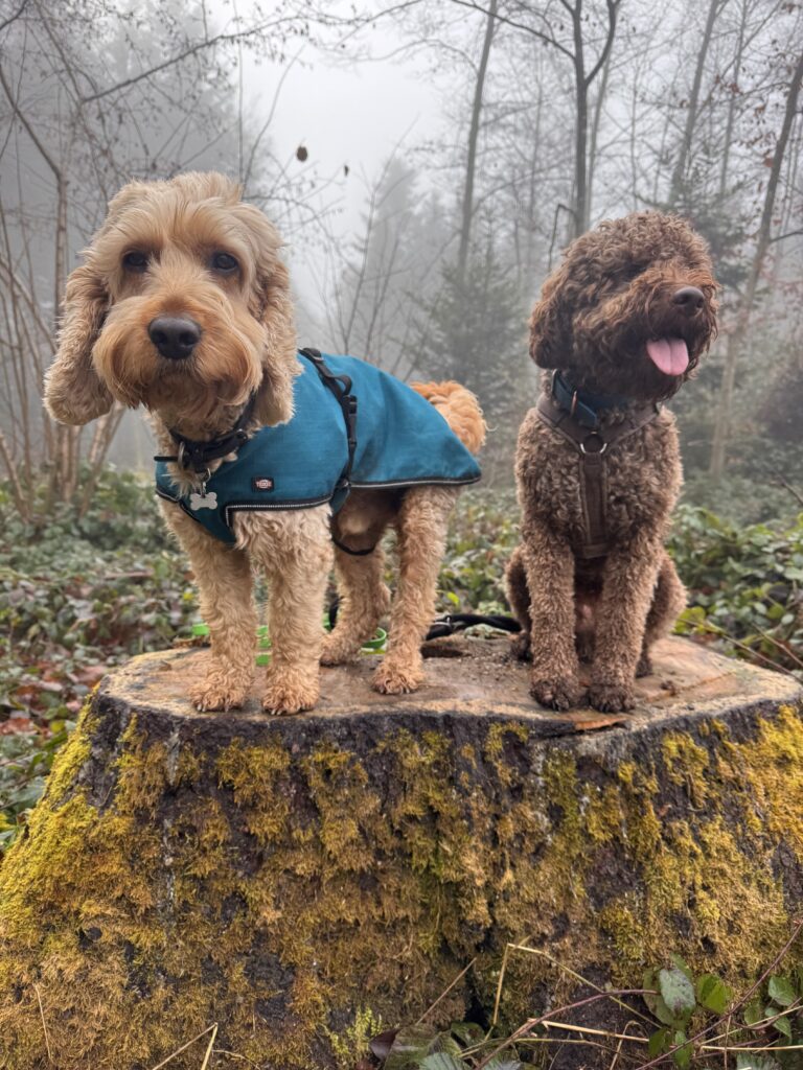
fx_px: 742
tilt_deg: -6.4
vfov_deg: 71.6
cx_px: 402
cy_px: 535
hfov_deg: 56.8
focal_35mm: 24
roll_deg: -5.1
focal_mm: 6.76
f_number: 1.78
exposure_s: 1/436
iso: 80
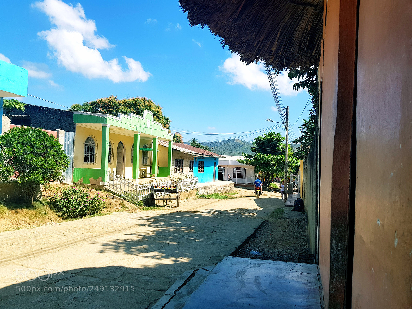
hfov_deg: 67.3
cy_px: 154
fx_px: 309
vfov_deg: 53.1
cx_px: 206
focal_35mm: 26
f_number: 1.7
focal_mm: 4.2
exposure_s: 1/1928
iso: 40
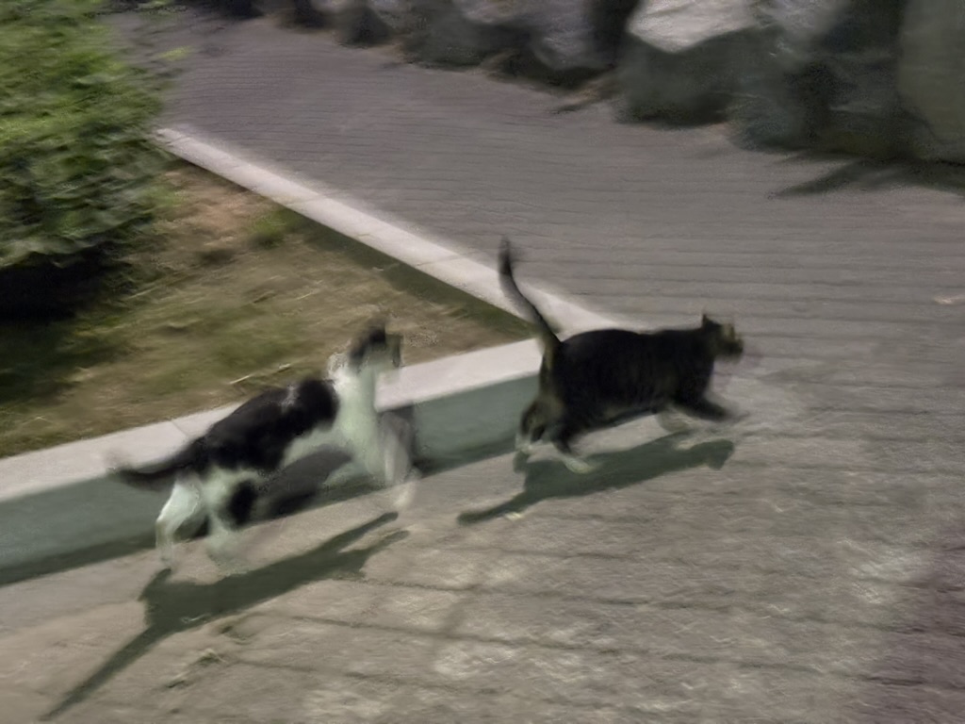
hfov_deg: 36.8
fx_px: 1450
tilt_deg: -19.8
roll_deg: +3.5
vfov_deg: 28.0
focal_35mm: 52
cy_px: 362
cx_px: 482
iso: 640
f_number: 1.6
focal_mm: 5.96
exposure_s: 1/20
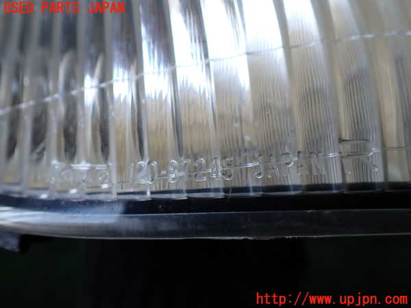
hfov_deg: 60.0
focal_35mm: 30
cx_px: 206
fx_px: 356
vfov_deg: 46.8
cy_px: 154
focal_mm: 5.4
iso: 100
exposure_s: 1/125
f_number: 2.3
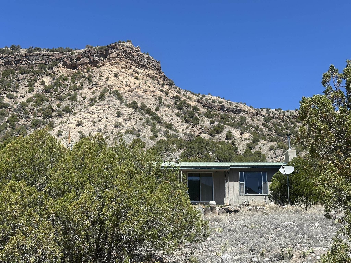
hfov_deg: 39.7
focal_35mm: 48
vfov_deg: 30.3
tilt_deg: +14.4
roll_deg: -0.4
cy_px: 132
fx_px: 487
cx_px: 176
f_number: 1.78
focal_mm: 6.86
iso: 64
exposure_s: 1/3155
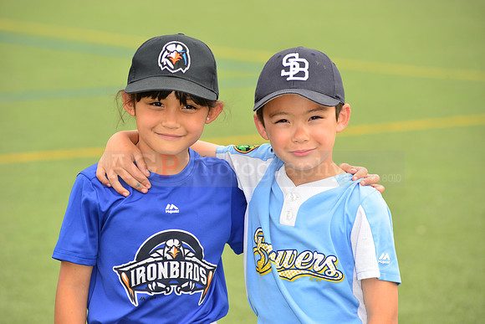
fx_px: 2493
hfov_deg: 11.1
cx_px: 242
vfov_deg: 7.4
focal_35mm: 185
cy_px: 162
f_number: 8
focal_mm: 185
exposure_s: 1/200
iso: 250
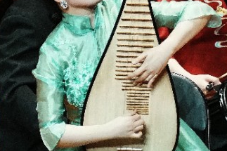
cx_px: 94
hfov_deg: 2.4
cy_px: 70
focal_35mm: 868
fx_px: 5470
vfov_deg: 1.6
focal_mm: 200
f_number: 5.6
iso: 8000
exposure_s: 1/800
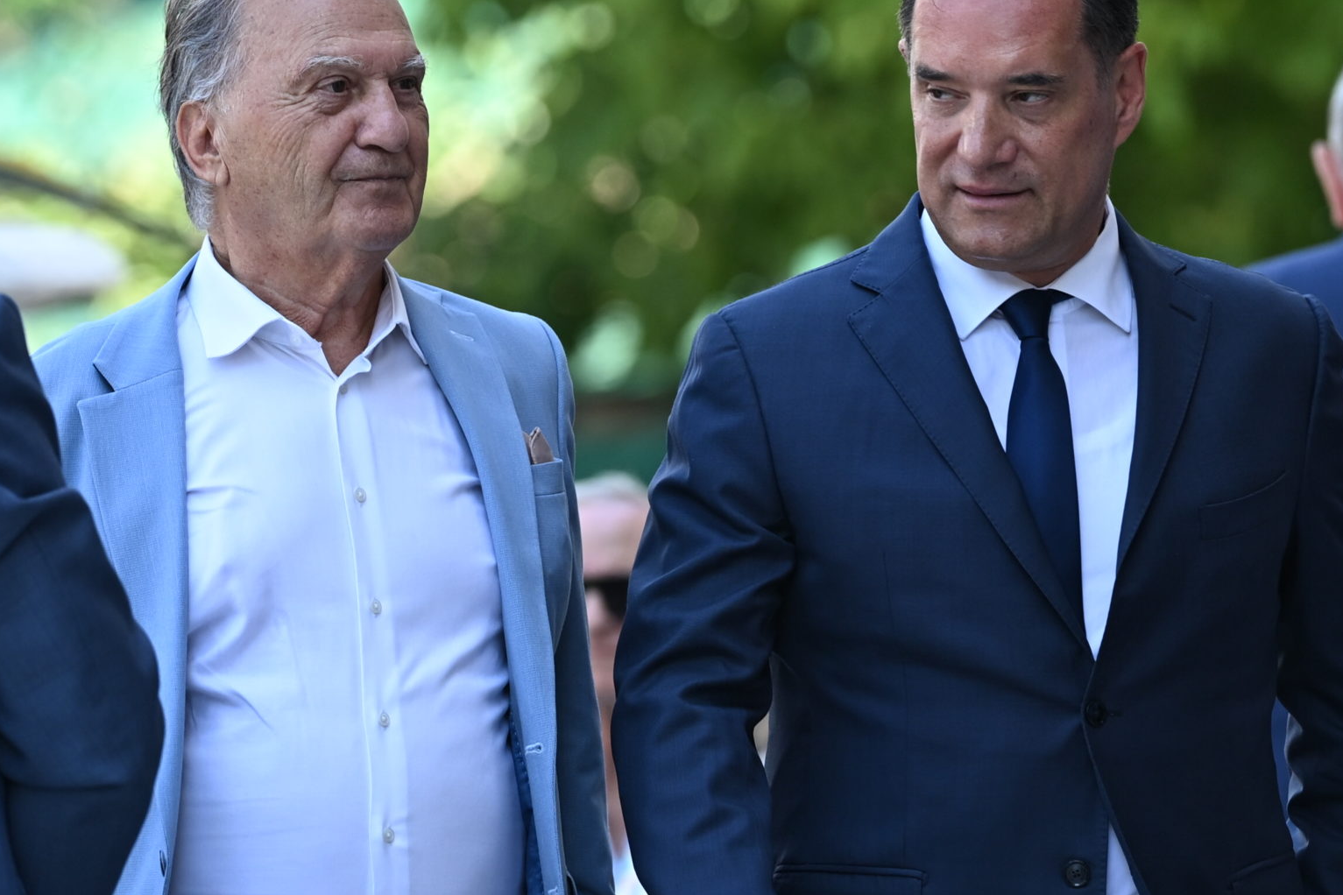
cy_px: 557
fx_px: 12459
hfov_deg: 6.2
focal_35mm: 334
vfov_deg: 4.1
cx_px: 767
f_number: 3.5
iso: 320
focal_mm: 200
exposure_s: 1/500
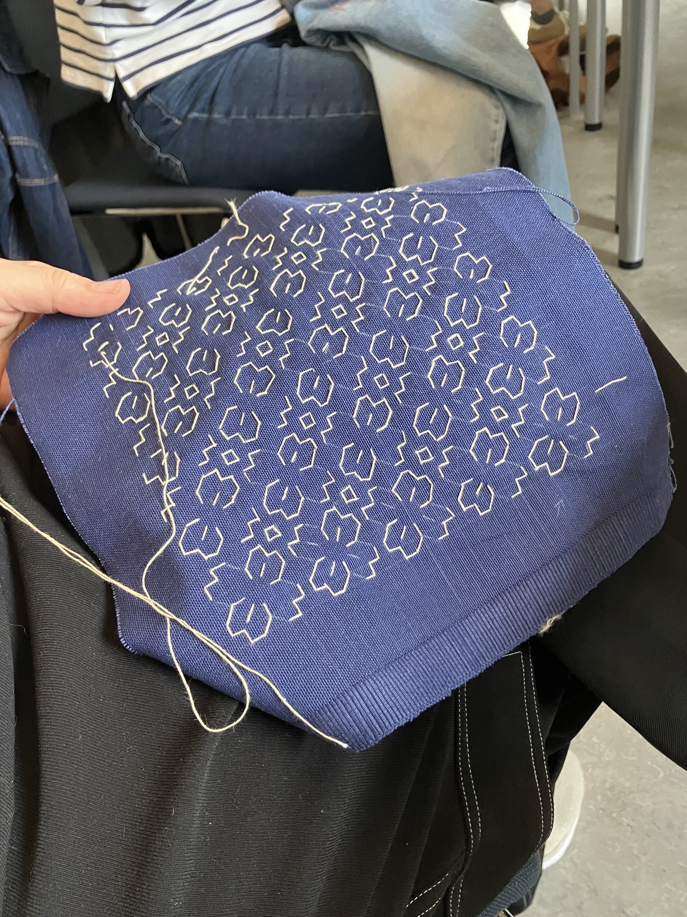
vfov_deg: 63.4
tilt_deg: -40.3
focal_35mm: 28
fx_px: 741
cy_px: 458
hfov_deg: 49.7
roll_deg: +14.4
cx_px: 344
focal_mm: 3.99
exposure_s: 1/60
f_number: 1.8
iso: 320
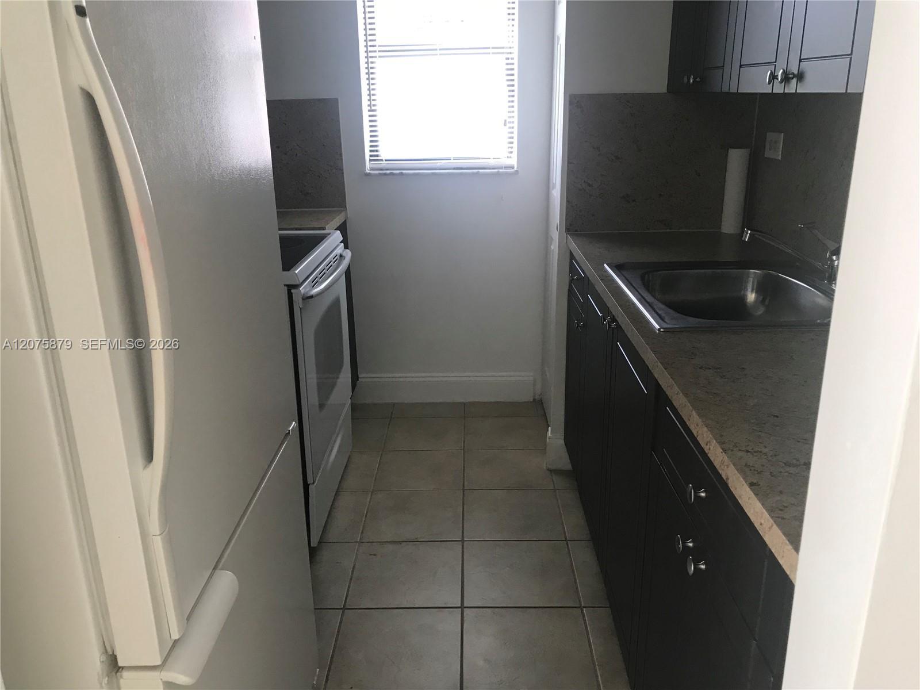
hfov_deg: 63.4
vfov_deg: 49.7
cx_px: 460
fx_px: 744
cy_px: 345
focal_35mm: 28
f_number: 1.8
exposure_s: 1/30
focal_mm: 3.99
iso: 20
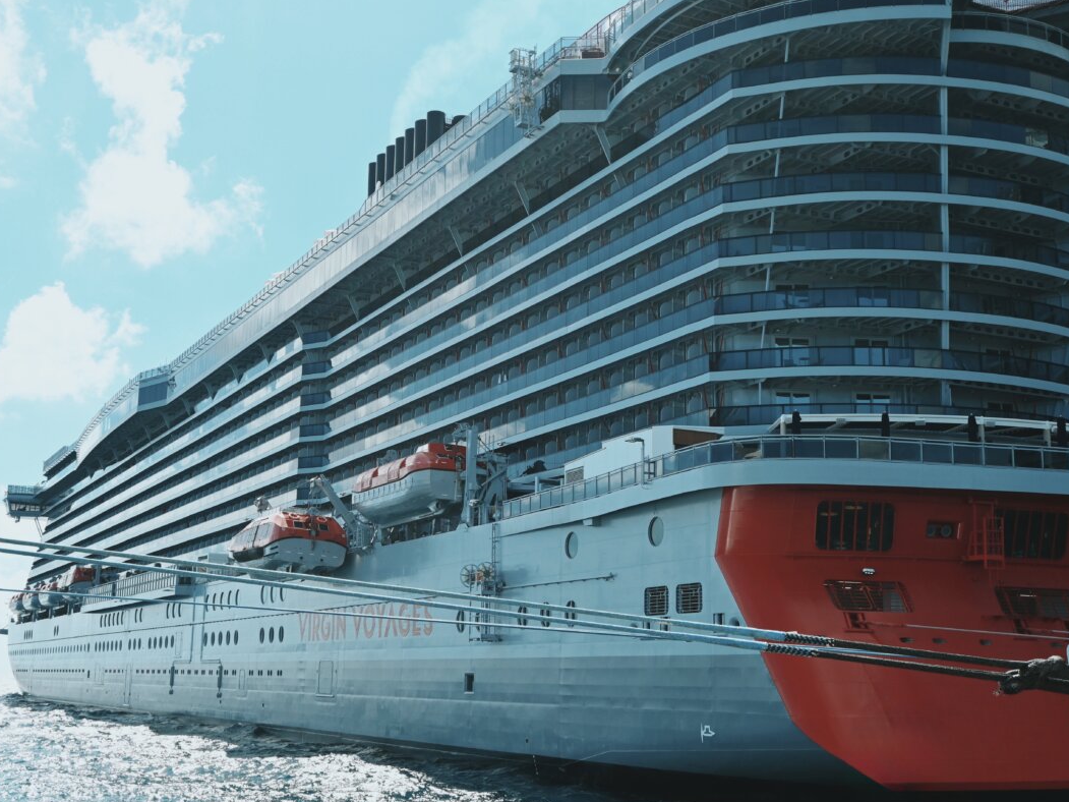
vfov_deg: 32.0
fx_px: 1398
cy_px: 401
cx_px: 500
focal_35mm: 45
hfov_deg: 41.8
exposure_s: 1/400
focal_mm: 27.5
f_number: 7.1
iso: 100
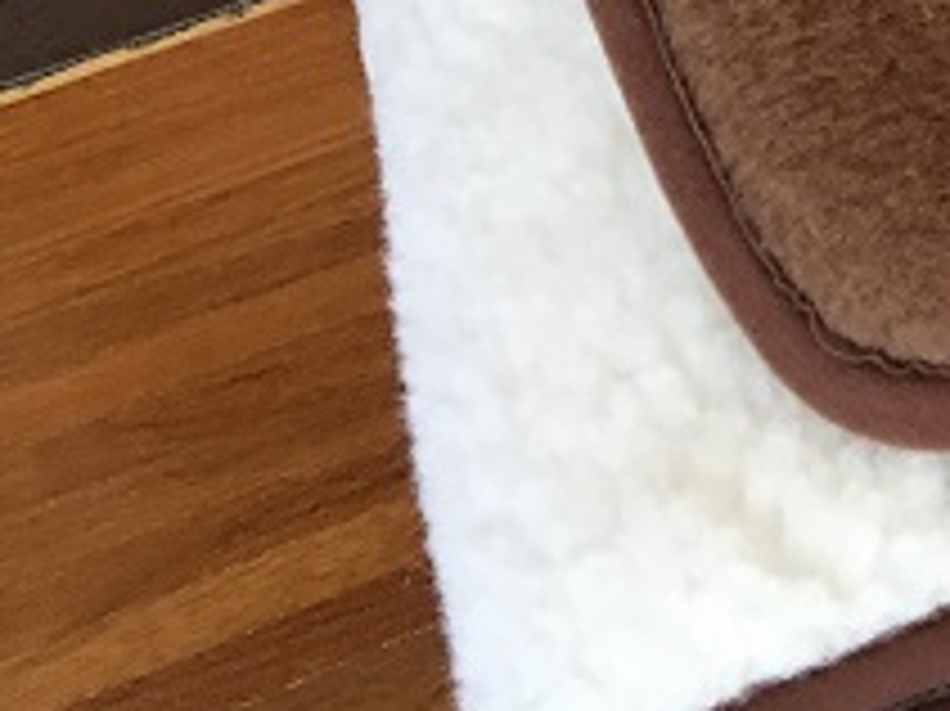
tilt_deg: -38.8
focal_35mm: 110
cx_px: 1598
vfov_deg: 12.6
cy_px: -454
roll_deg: +0.2
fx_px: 3017
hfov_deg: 15.8
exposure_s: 1/33
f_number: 2.2
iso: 64
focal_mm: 4.15
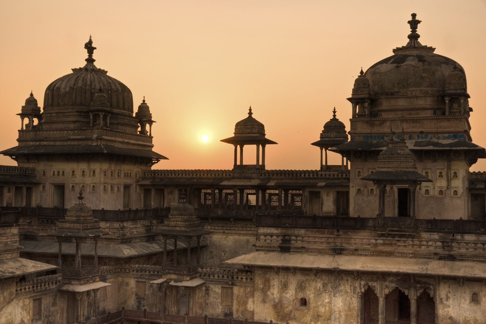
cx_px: 243
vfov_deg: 29.9
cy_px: 162
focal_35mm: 45
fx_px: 607
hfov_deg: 43.6
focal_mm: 30
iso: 200
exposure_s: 1/200
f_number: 8
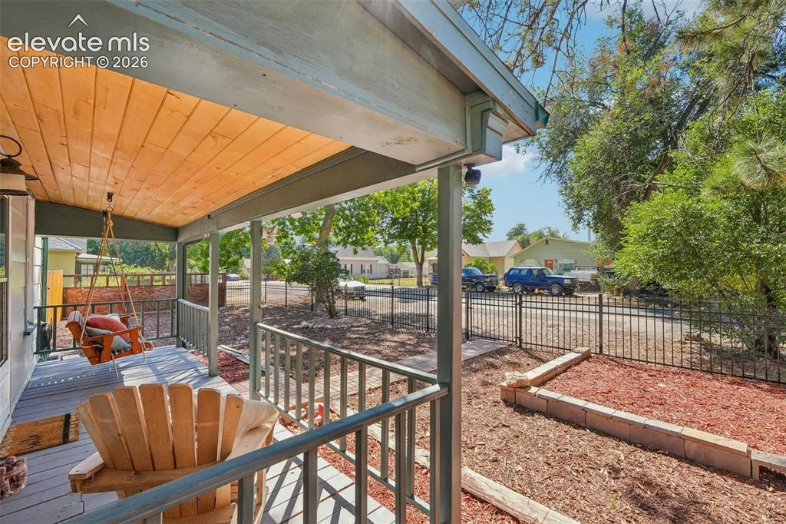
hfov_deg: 100.4
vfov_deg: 77.3
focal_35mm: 15
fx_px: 327
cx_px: 393
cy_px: 262
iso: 800
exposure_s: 1/500
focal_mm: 10
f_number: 8
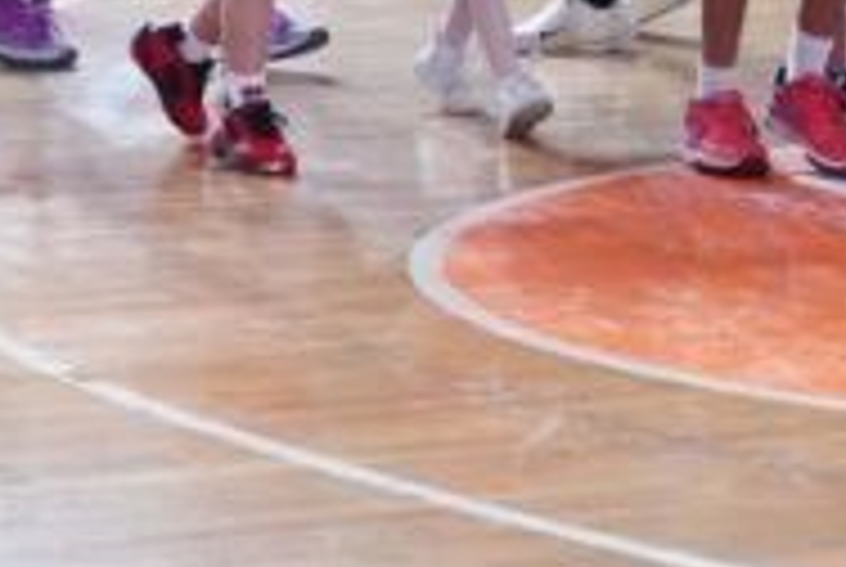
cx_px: 846
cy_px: -495
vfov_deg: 6.2
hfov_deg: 9.4
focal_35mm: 217
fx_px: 5107
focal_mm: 34
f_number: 5
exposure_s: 1/500
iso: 5000
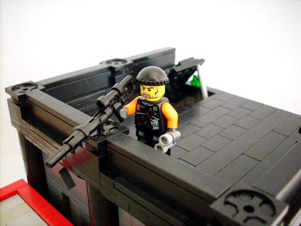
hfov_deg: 50.1
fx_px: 322
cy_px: 113
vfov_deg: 38.7
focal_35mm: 37
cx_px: 150
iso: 183
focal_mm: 6.2
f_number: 2.8
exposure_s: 1/30
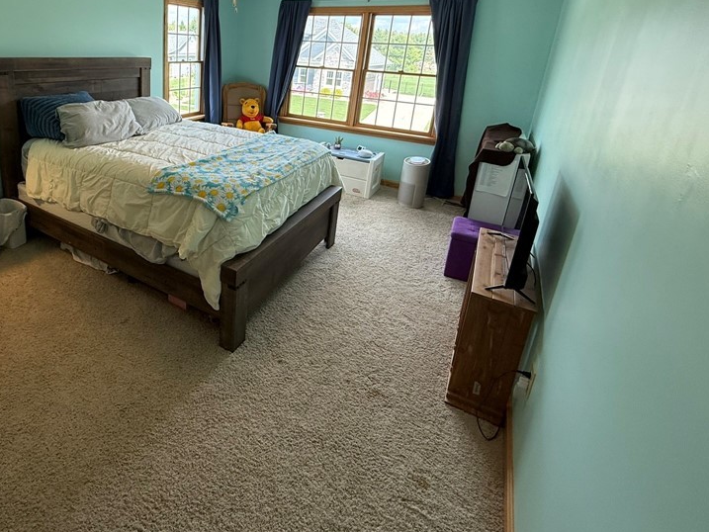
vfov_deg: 63.8
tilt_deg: -15.8
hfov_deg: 78.7
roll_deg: -2.8
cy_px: 164
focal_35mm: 20
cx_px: 229
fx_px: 410
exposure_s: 1/120
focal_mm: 2.22
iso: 100
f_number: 2.2
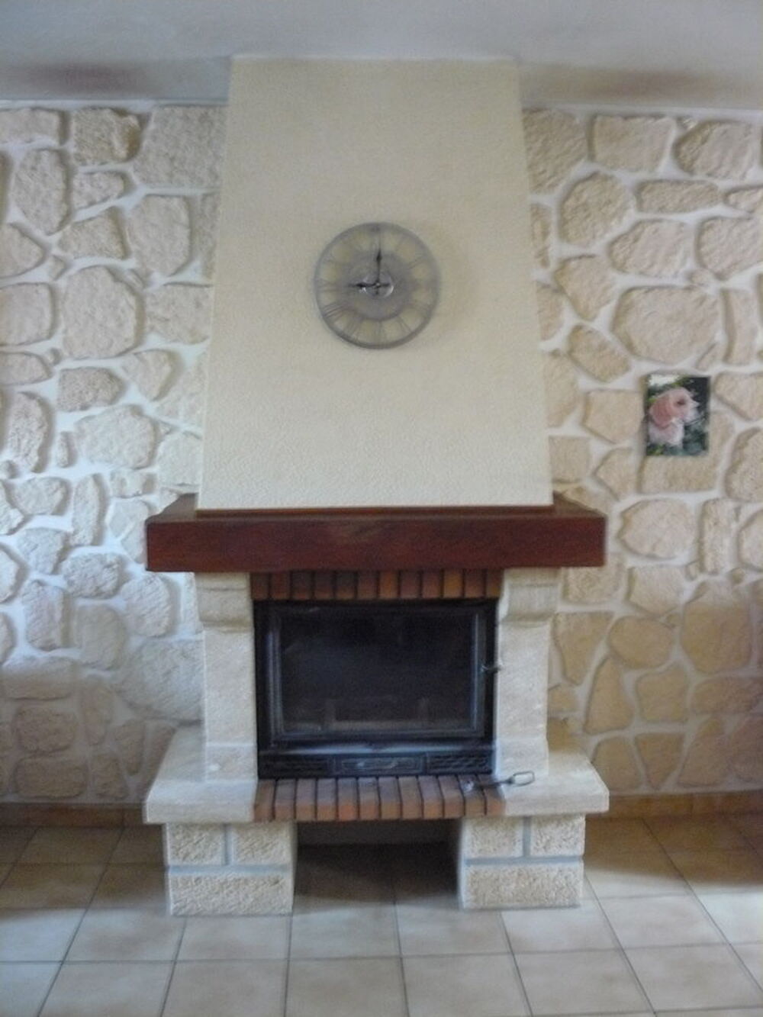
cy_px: 508
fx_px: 1058
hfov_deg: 39.7
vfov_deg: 51.4
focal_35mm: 36
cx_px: 382
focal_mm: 6
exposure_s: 1/13
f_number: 2.8
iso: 400
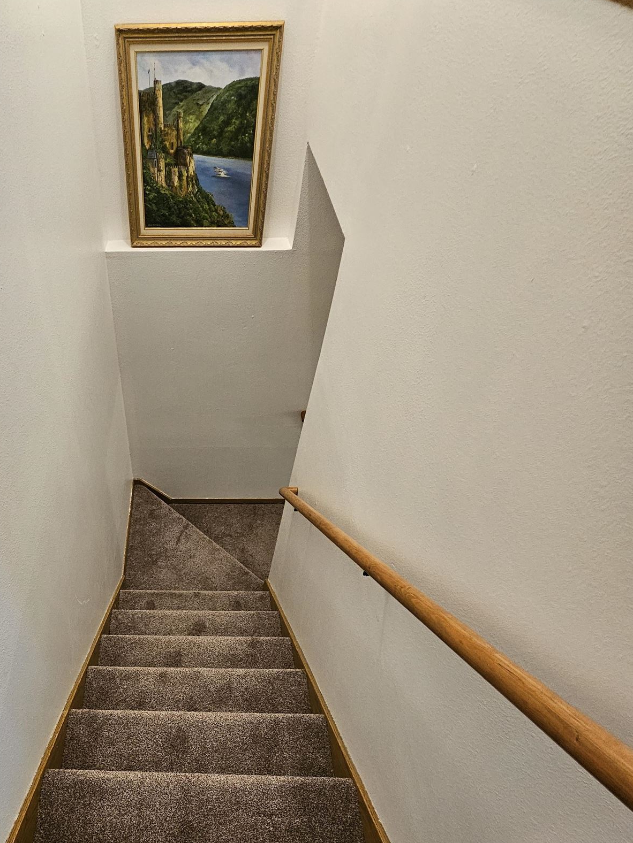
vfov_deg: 81.3
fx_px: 463
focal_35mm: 19
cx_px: 173
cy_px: 575
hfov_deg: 65.3
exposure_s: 1/30
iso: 500
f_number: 2.2
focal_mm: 2.2
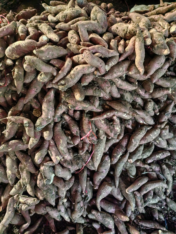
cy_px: 117
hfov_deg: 51.3
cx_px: 88
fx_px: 183
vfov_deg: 65.3
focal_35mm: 27
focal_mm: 5.52
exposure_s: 1/20
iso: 1250
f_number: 1.9
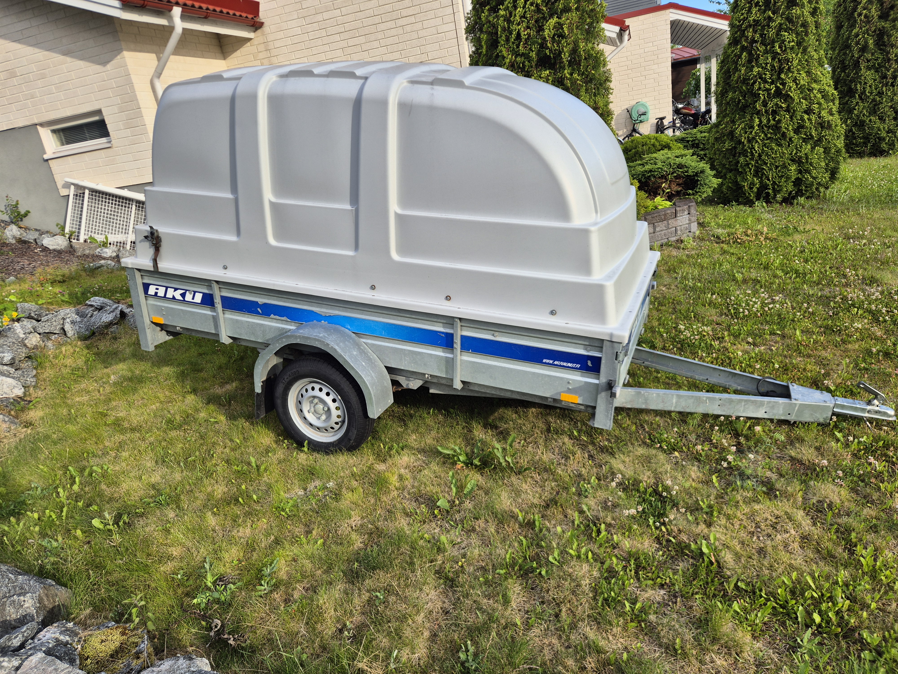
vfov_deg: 58.9
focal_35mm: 23
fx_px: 597
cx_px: 449
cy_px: 337
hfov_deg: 73.9
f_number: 1.8
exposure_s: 1/490
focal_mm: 5.4
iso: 25
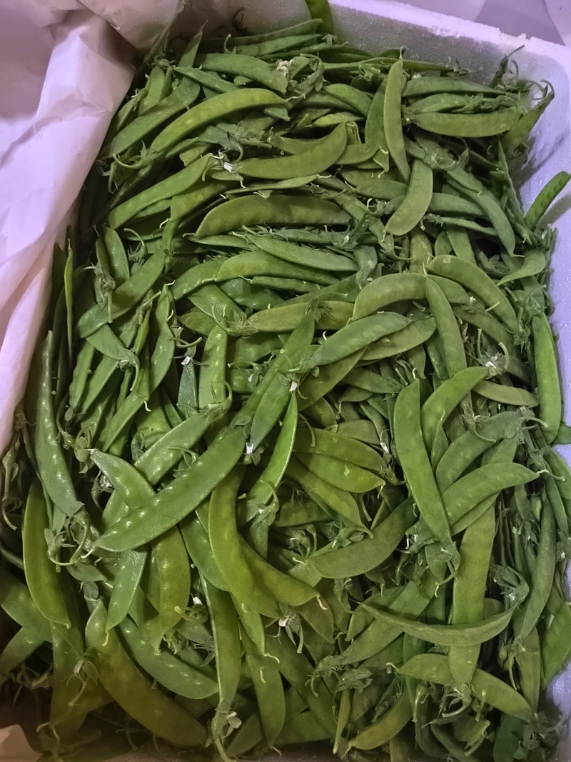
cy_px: 381
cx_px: 286
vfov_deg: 73.9
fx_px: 506
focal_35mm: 23
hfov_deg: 58.9
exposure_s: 1/25
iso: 5520
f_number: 1.9
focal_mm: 5.52
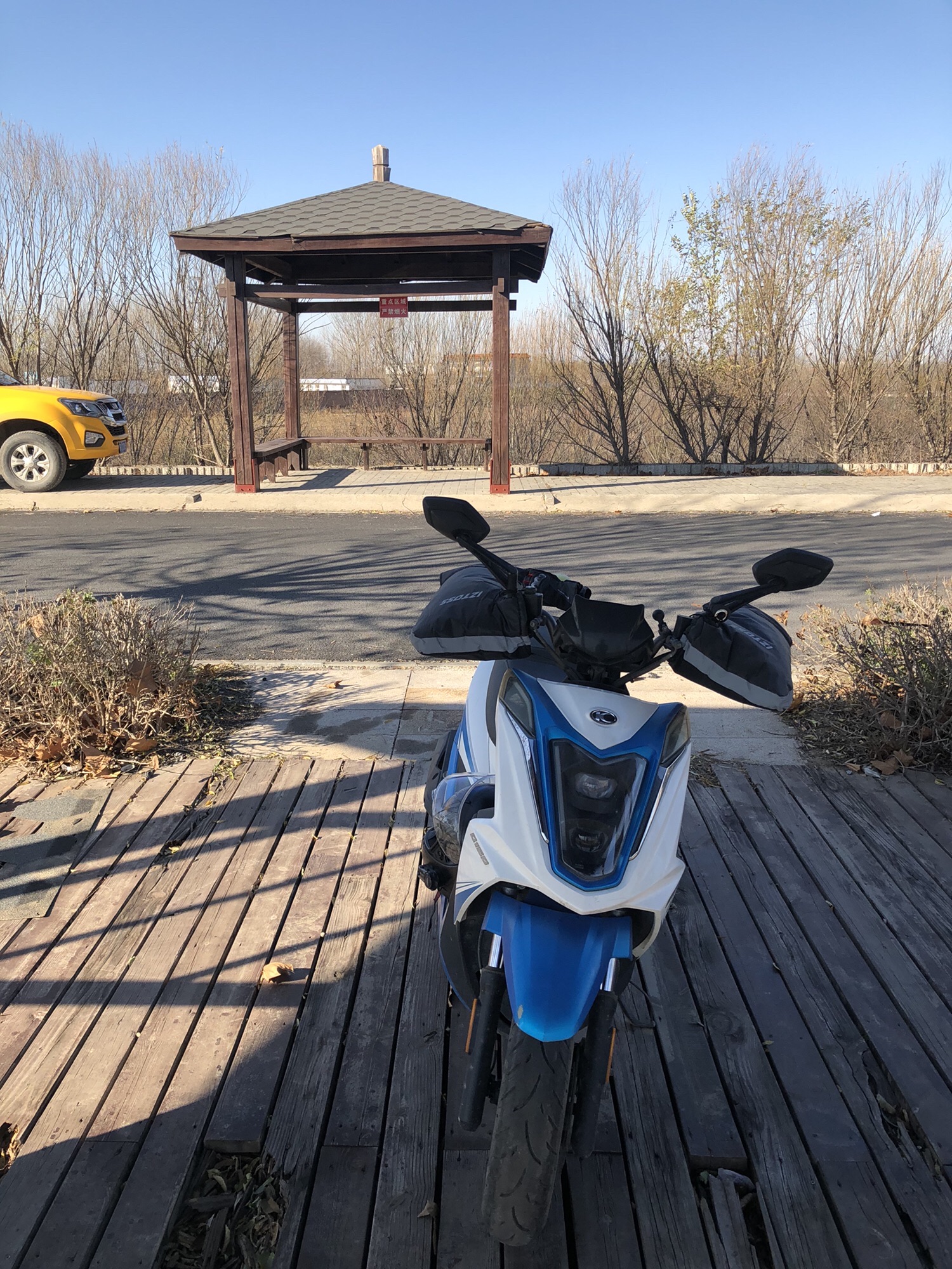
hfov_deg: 49.7
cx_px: 476
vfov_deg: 63.4
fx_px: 1027
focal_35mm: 28
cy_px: 634
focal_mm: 4
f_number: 1.8
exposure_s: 1/941
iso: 20
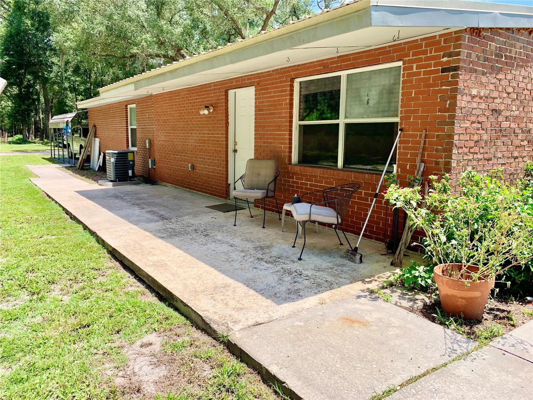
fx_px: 400
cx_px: 266
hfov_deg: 67.3
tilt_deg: -7.7
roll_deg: -1.8
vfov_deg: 53.1
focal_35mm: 26
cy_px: 200
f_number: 1.8
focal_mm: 4.25
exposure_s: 1/1368
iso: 25
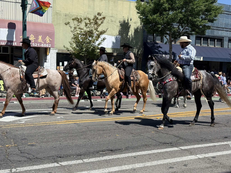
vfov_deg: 30.3
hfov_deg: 39.7
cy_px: 86
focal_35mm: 48
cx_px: 116
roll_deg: -2.0
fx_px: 320
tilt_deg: -2.1
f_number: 1.78
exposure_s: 1/4878
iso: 80
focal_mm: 6.76
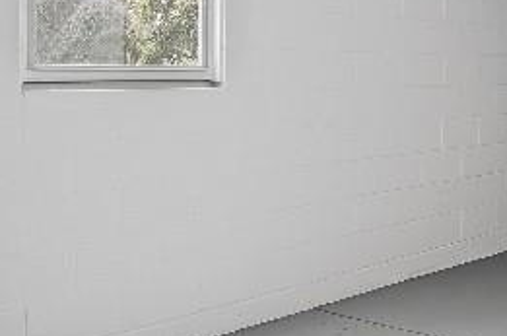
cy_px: 106
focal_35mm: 57
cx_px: 451
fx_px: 801
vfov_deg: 23.6
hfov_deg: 33.4
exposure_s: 1/10
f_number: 8
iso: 400
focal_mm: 14.5
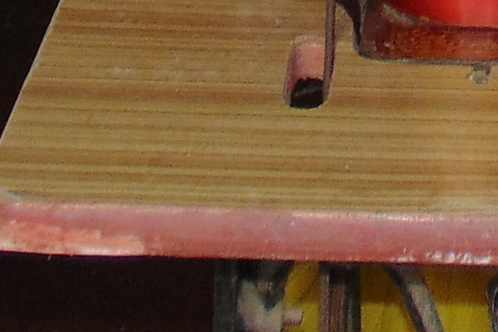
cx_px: 475
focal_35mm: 176
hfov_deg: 11.6
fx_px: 2434
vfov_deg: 6.9
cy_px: -735
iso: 80
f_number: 3
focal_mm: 4.5
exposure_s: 1/30
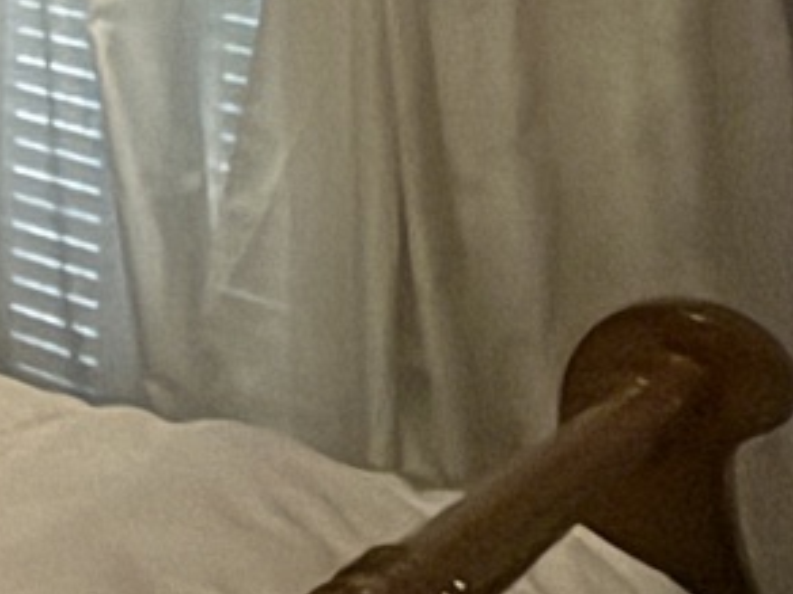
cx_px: -1551
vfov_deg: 13.8
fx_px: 2108
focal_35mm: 92
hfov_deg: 11.7
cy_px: -567
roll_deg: +0.4
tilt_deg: -0.3
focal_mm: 2.22
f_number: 2.2
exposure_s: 1/33
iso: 800
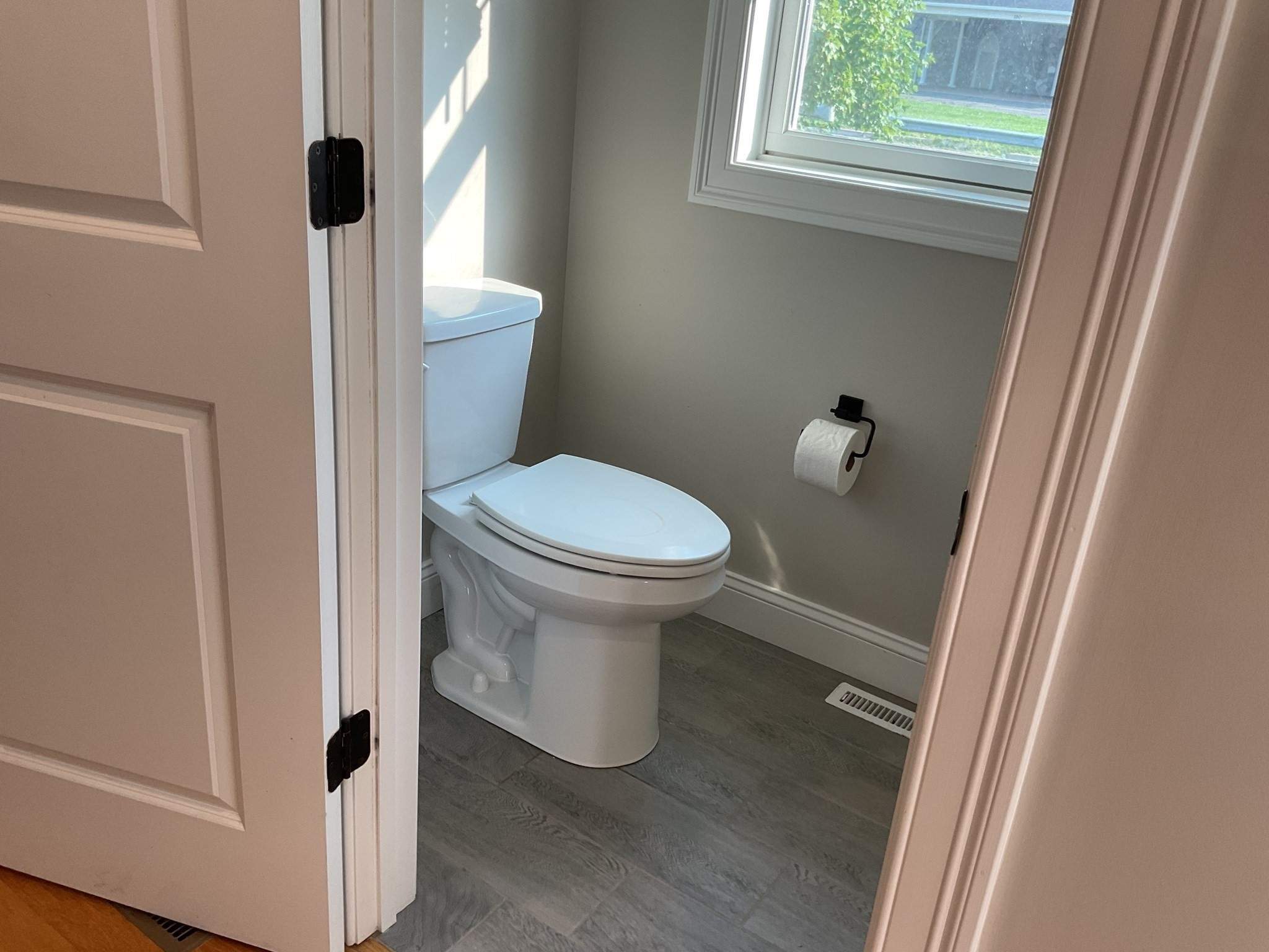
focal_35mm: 29
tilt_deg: -22.9
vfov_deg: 48.2
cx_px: 634
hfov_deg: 61.7
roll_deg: -6.4
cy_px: 476
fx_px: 1063
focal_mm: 3
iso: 40
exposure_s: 1/100
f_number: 1.8
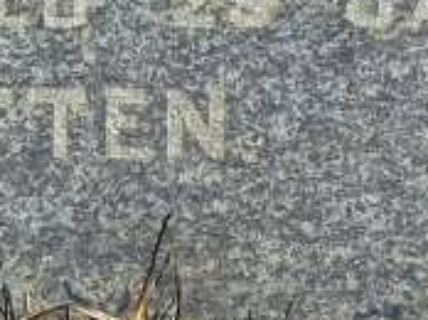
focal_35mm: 621
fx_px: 7668
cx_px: -502
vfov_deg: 2.4
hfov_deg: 3.2
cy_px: 7
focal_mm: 16
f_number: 4.5
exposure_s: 1/200
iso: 64
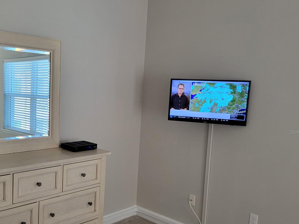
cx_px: 102
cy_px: 132
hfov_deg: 49.3
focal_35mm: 37
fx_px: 320
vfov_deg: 38.5
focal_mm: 5.4
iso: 100
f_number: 1.8
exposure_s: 1/120
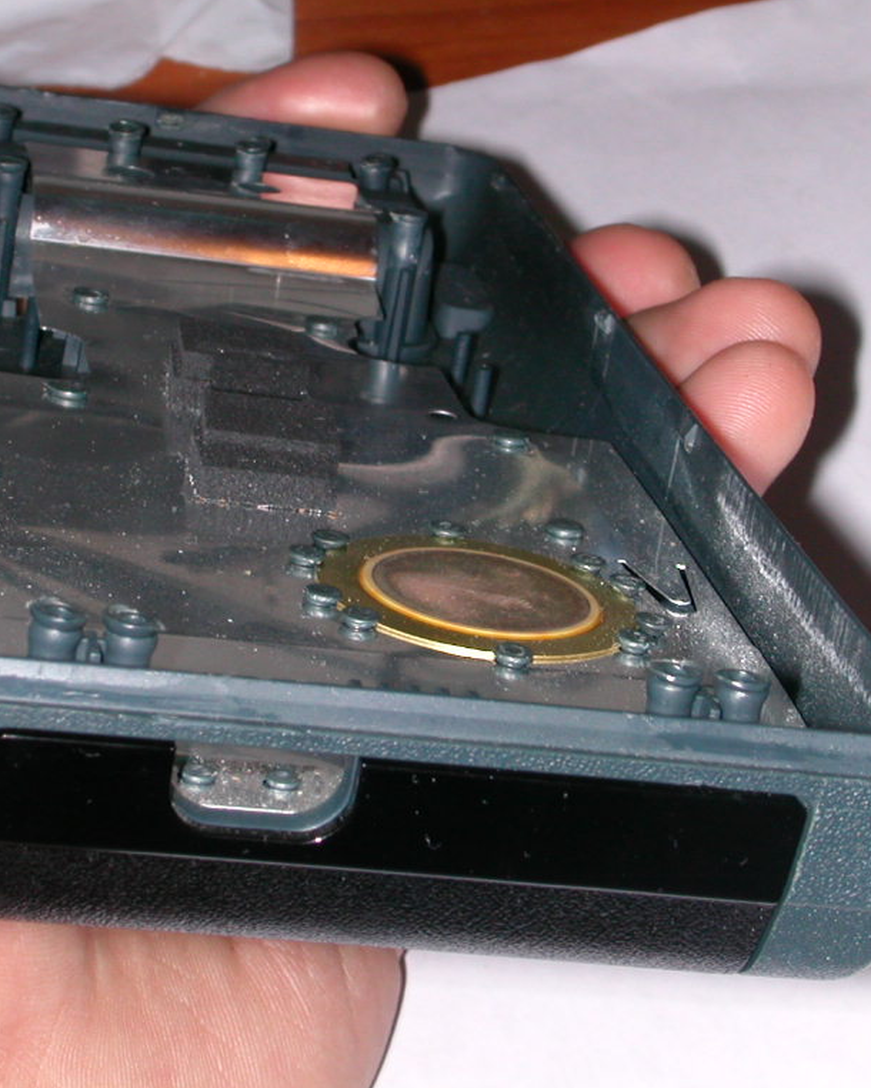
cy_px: 543
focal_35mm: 101
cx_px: 428
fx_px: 3253
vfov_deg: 19.0
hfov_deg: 15.2
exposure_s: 1/59.9
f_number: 6.6
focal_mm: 11.8
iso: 100
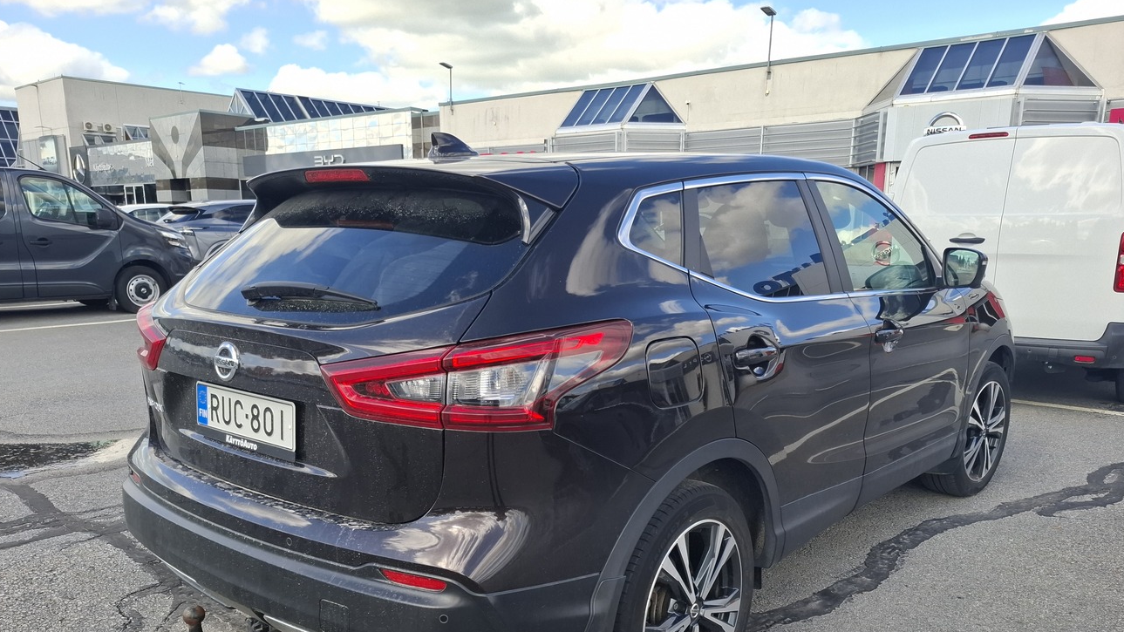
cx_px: 587
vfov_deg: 40.6
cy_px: 453
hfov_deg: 67.9
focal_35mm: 28
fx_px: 834
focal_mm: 5.54
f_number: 1.8
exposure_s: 1/856
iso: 50
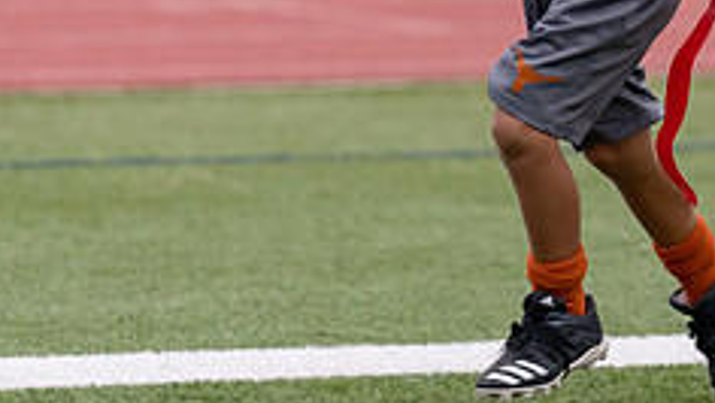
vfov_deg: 1.8
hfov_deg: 3.2
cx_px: 610
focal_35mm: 667
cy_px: -48
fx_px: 12651
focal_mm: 200
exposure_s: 1/1000
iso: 400
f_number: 3.2
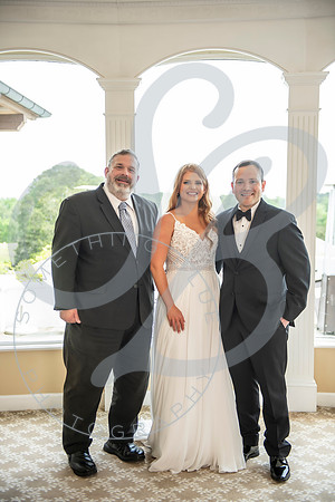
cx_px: 168
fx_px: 614
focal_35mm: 44
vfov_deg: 44.5
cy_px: 251
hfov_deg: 30.5
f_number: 2.8
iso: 160
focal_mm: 44
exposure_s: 1/125
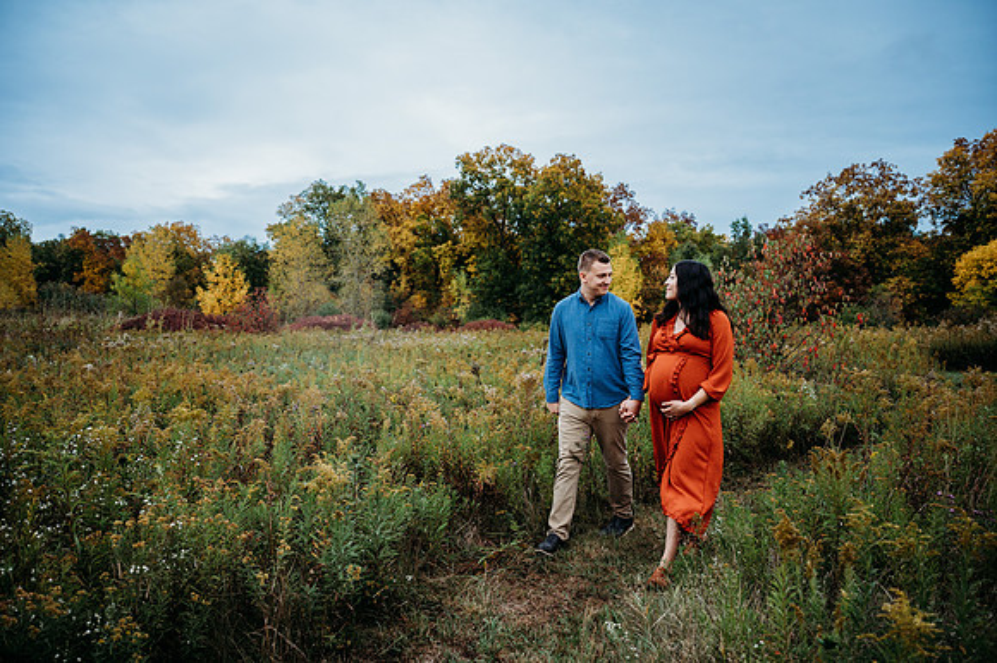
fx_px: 664
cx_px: 498
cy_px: 332
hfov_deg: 73.8
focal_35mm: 24
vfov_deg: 53.1
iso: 320
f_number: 2.8
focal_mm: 24
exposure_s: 1/400
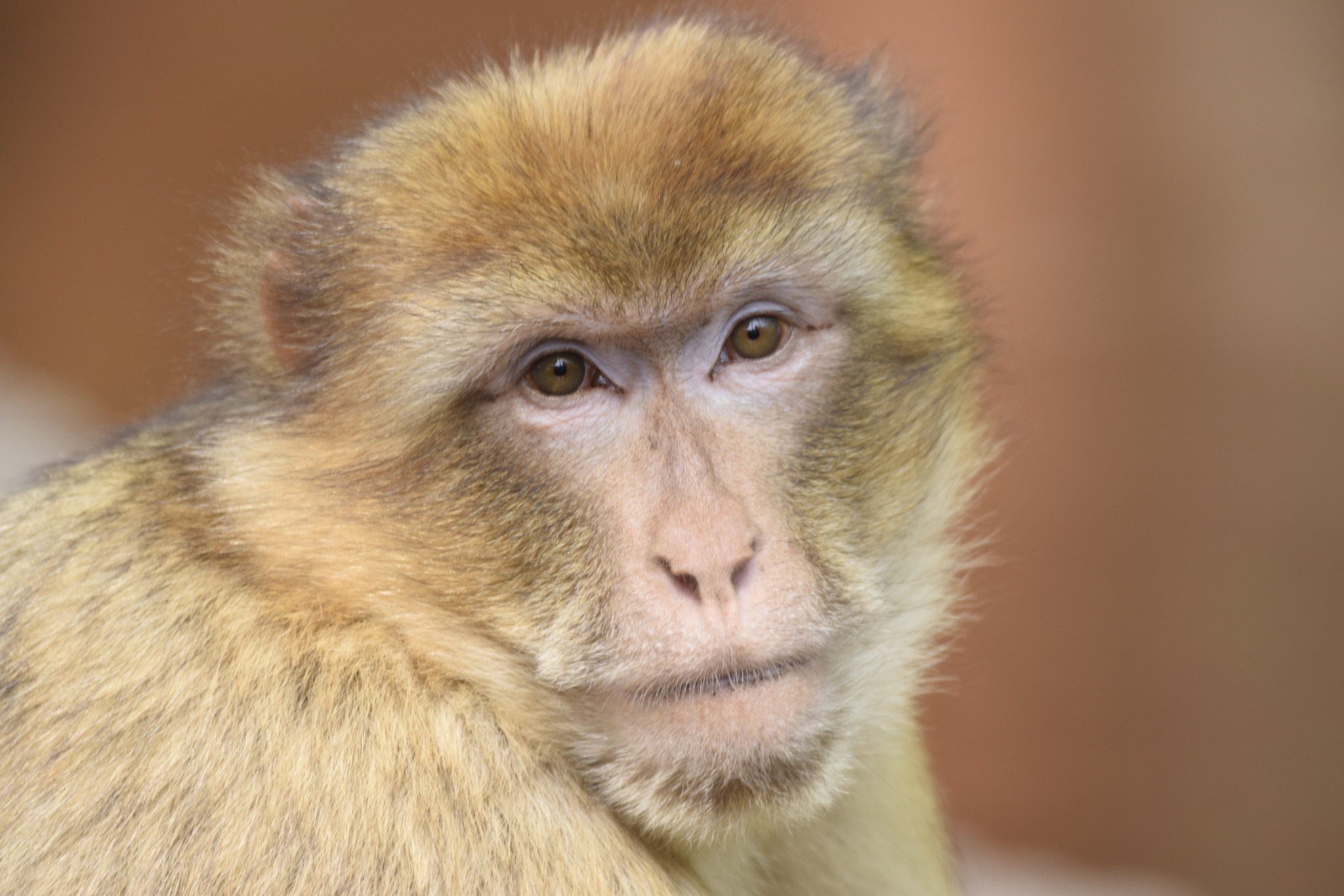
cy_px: 448
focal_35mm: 900
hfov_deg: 2.3
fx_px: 33595
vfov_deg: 1.5
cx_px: 672
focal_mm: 600
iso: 500
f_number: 7.1
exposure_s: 1/160
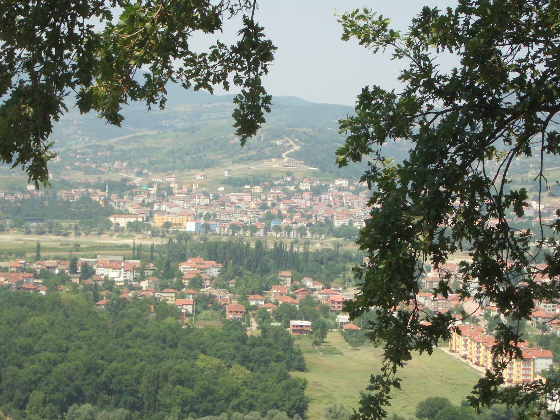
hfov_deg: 22.3
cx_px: 280
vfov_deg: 16.8
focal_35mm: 88
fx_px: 1424
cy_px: 210
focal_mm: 14.6
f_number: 7
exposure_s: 1/320
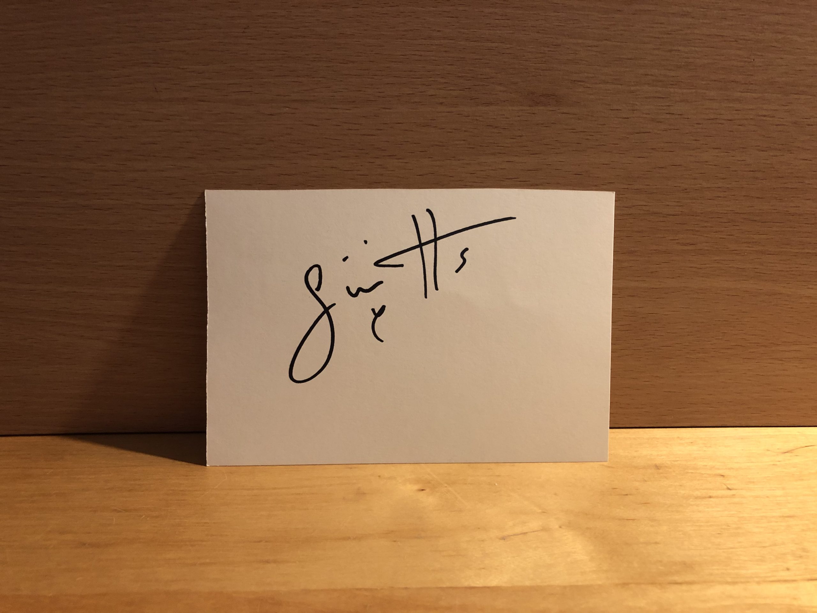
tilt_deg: -20.2
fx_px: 661
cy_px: 306
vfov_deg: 49.7
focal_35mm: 28
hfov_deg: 63.4
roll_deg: -2.3
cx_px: 408
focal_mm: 3.99
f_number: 1.8
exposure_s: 1/17
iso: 80
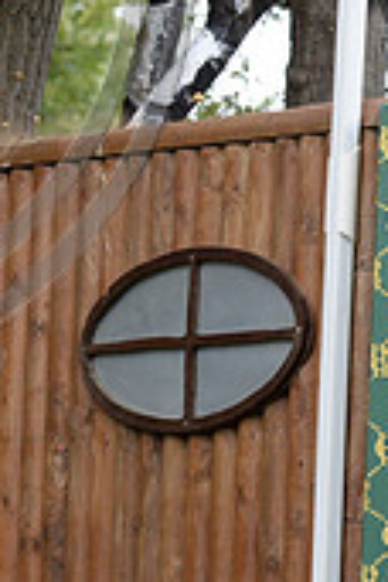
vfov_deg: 3.8
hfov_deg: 2.5
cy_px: -109
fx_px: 8778
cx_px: -252
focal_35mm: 543
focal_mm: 160
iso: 1000
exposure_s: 1/800
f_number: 5.6
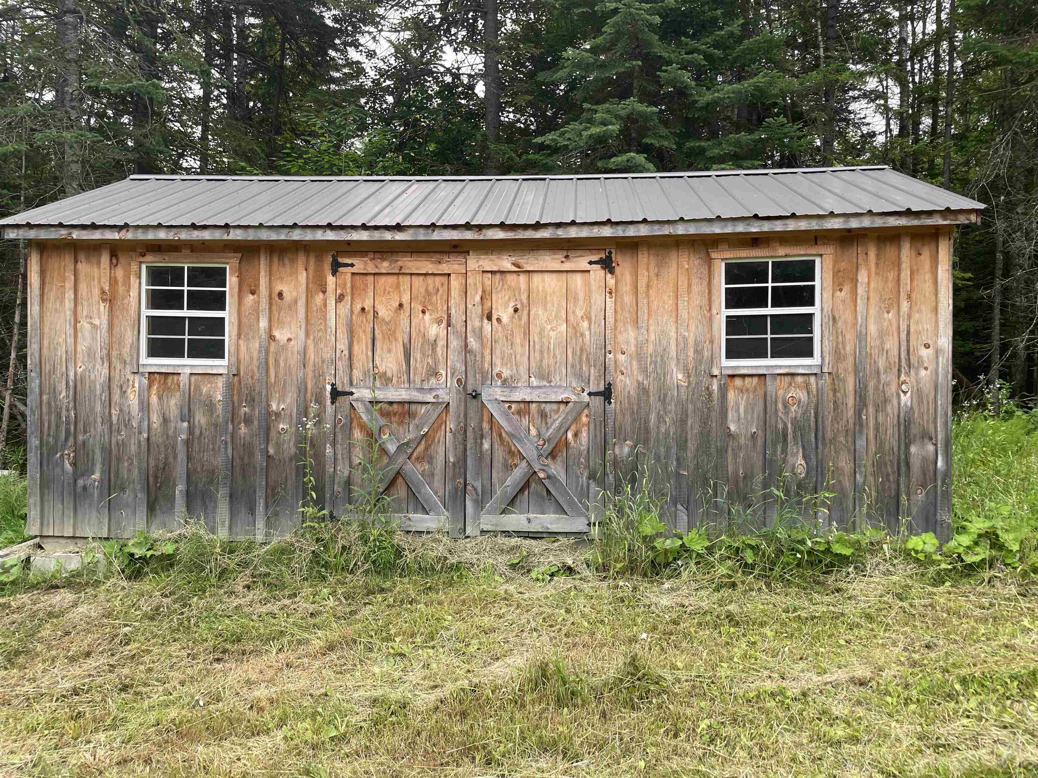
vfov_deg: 53.1
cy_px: 389
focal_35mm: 26
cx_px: 519
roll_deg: -1.0
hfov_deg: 67.3
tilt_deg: -1.7
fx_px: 780
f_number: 1.6
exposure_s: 1/361
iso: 32
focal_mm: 4.2
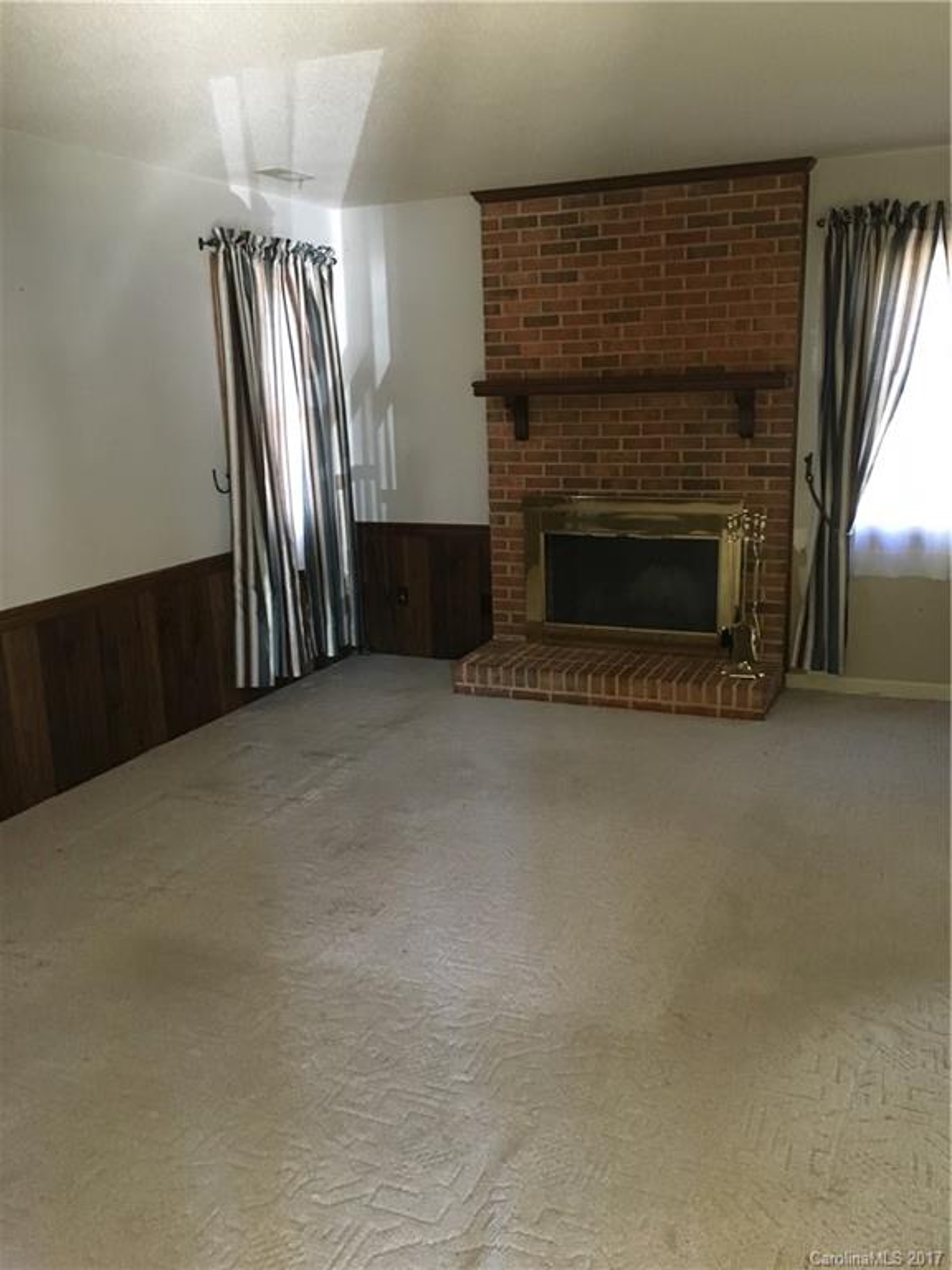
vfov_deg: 61.7
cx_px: 476
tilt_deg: -13.6
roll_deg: +1.8
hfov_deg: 48.2
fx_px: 1063
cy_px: 635
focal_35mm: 29
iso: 250
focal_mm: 4.15
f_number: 2.2
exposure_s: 1/15
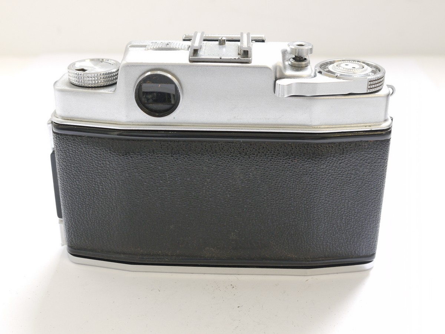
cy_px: 167
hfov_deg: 36.8
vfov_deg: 28.0
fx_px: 668
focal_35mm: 52
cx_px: 222
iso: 400
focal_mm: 26
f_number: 10
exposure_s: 1/8
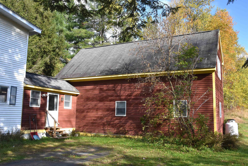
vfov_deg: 38.4
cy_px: 83
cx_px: 124
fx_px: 238
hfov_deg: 55.1
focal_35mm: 34
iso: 800
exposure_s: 1/400
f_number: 8
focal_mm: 23
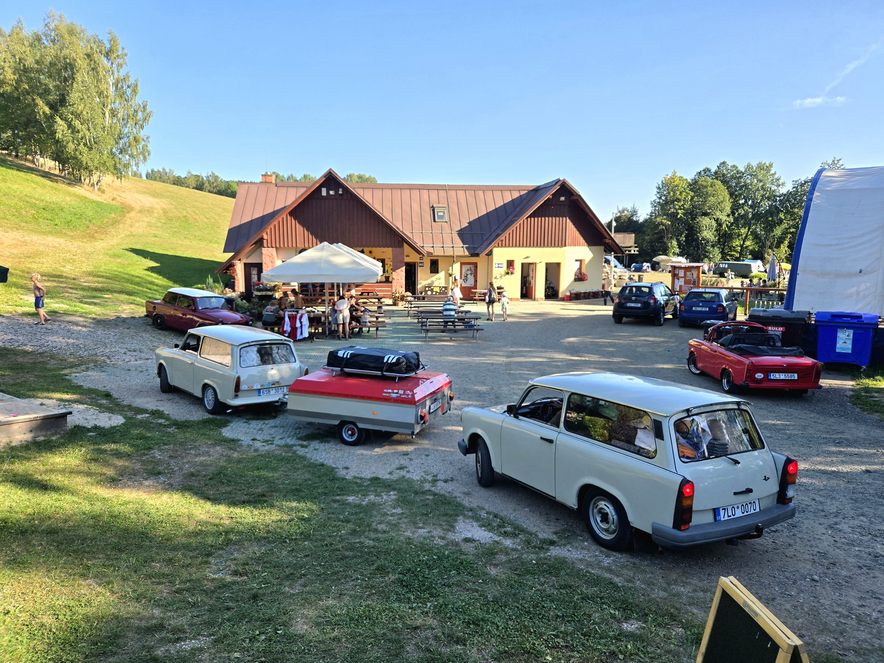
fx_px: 587
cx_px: 442
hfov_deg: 73.9
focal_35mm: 23
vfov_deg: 58.9
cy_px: 332
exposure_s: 1/2500
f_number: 1.8
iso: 80
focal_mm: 5.4
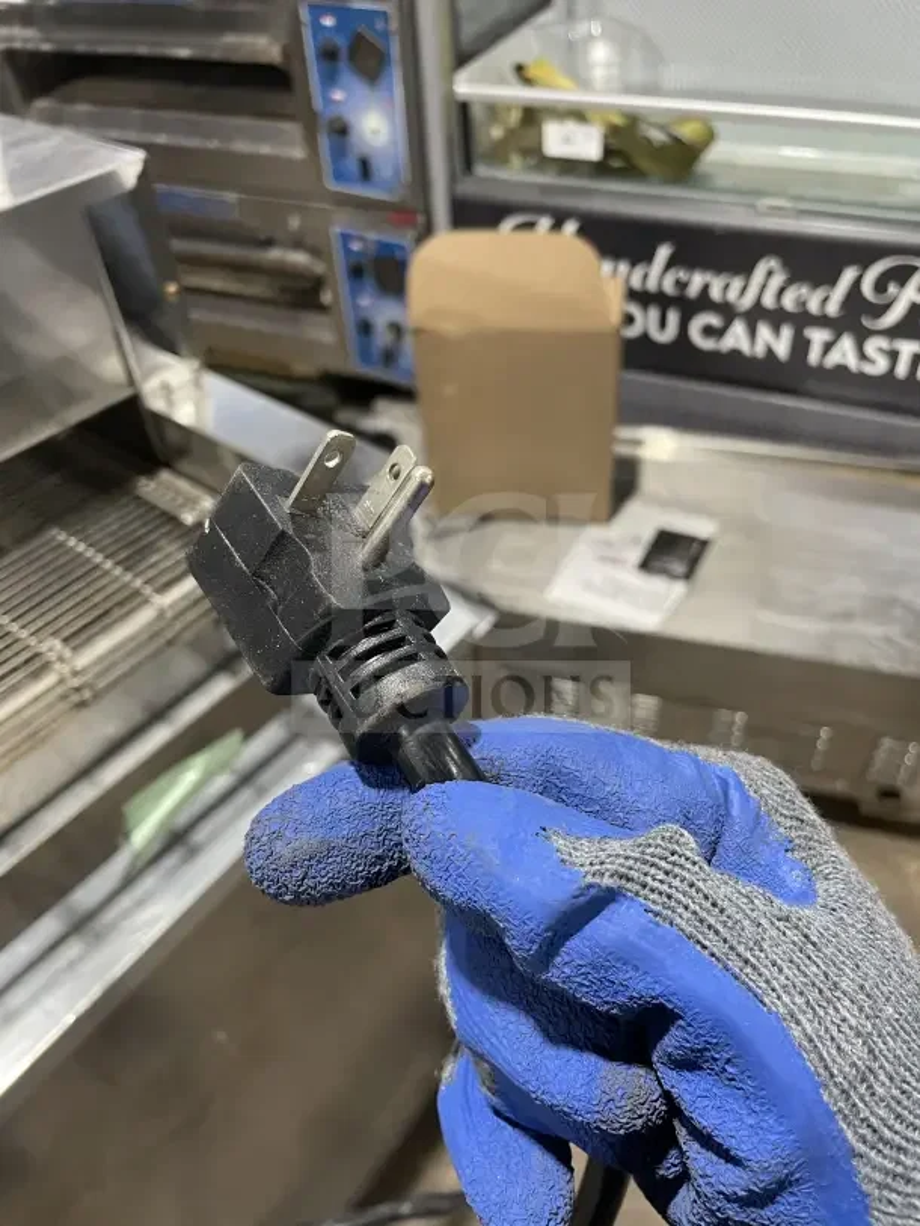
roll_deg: +5.6
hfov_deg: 53.1
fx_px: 921
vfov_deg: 67.3
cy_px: 613
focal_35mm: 26
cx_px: 460
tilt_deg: -43.3
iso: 250
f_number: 1.6
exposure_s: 1/60
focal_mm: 4.2
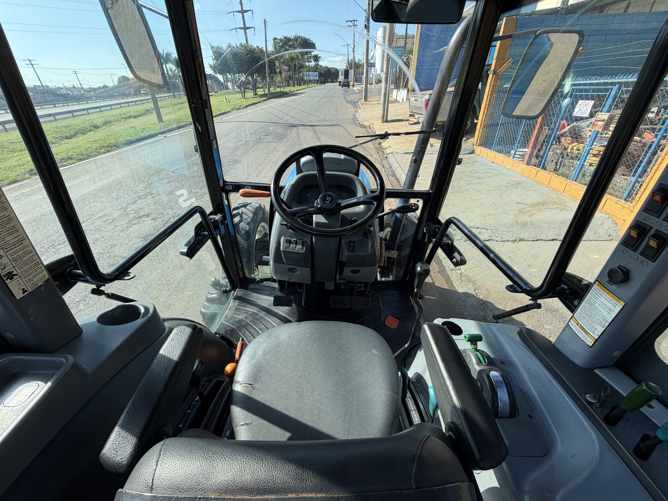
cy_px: 250
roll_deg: +1.1
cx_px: 334
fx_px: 270
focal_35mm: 14
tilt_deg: -31.0
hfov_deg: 102.1
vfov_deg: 85.7
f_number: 2.2
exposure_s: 1/545
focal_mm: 2.22
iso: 40
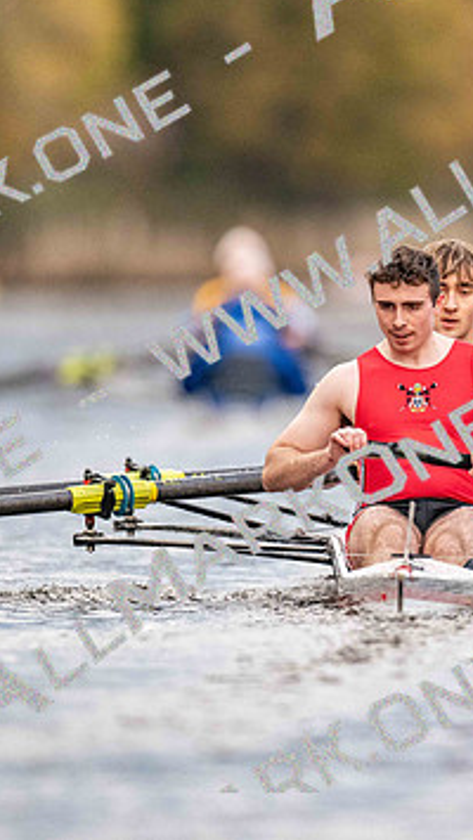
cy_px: 387
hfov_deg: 1.2
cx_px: 438
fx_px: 22872
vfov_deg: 2.1
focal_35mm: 1027
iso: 4000
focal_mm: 600
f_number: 4
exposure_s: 1/2500
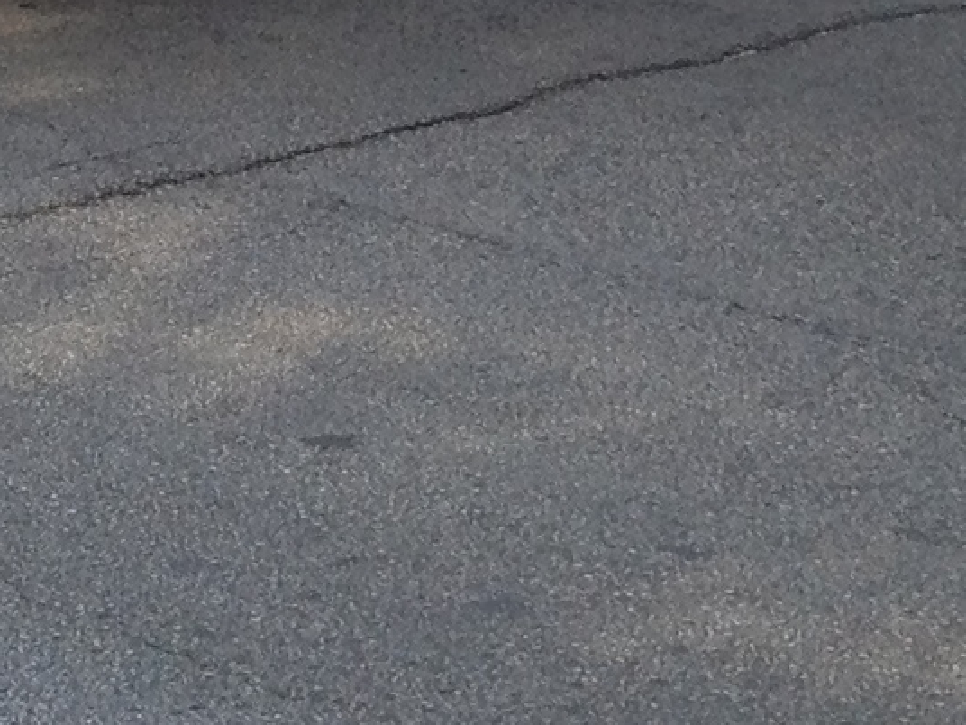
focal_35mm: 213
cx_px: -501
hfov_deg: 9.0
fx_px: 5944
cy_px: -1003
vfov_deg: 6.6
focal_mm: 4.28
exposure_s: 1/464
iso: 64
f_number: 2.4
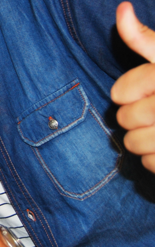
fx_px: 838
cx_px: -188
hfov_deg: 9.6
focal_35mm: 124
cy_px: 50
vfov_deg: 16.7
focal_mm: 24
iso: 200
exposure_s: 1/60
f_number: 4
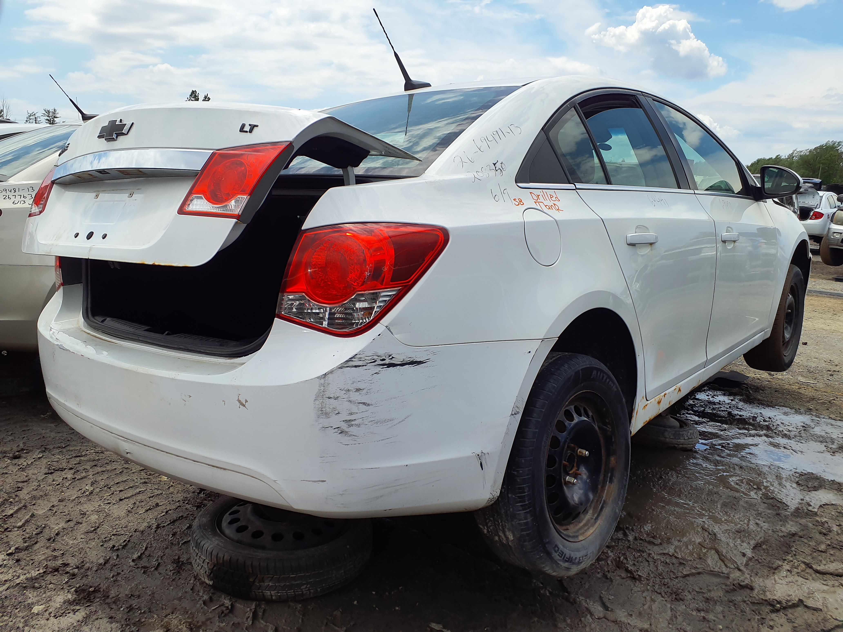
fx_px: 658
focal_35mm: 27
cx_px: 422
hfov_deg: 65.3
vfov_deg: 51.4
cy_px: 316
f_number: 1.9
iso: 40
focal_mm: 3.58
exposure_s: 1/2152
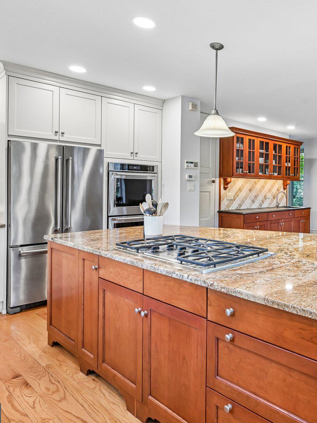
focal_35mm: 26
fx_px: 317
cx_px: 281
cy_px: 190
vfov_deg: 67.1
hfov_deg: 48.0
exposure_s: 1/60
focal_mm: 16
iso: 2500
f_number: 8
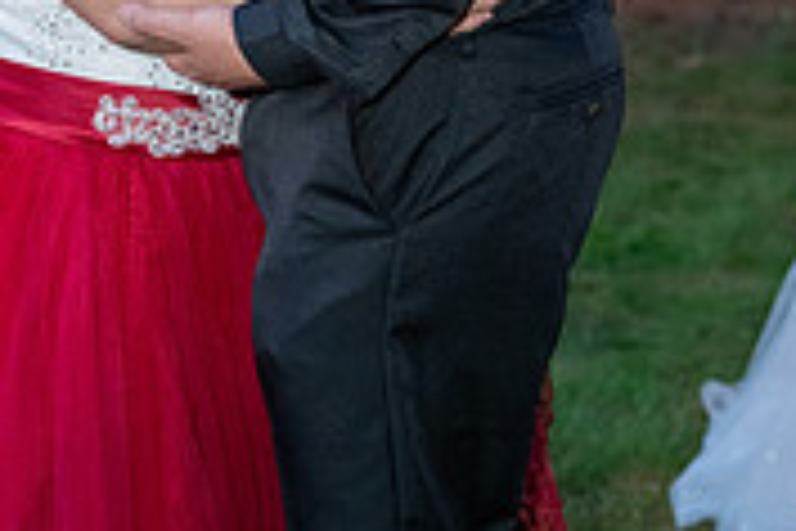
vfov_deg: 10.8
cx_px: 196
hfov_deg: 16.1
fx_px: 2808
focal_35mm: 127
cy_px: 144
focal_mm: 50
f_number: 2.8
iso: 11400
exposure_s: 1/60
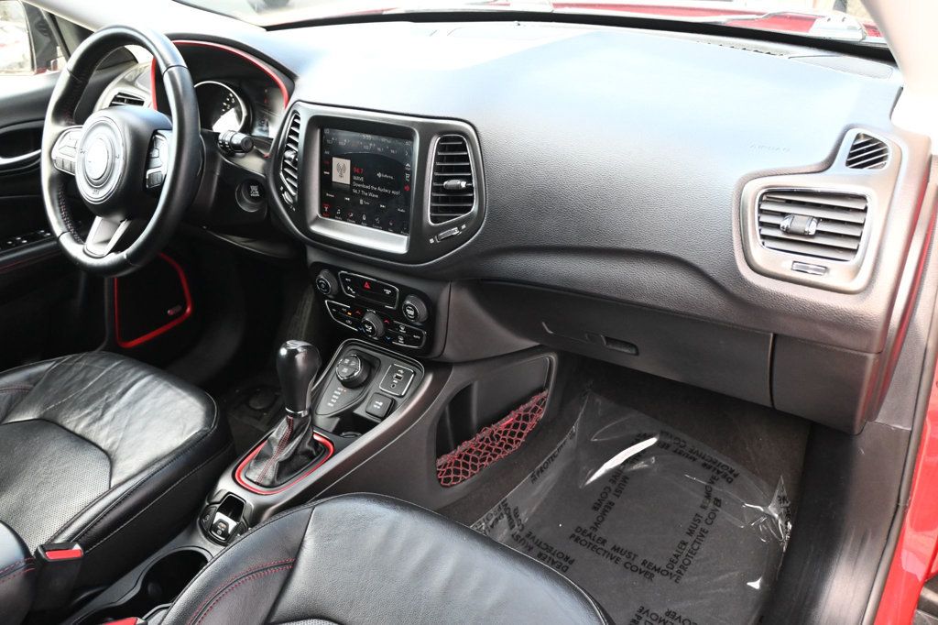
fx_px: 762
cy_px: 312
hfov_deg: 63.2
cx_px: 469
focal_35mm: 29
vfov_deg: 44.6
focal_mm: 19.5
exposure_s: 1/125
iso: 1400
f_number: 3.8
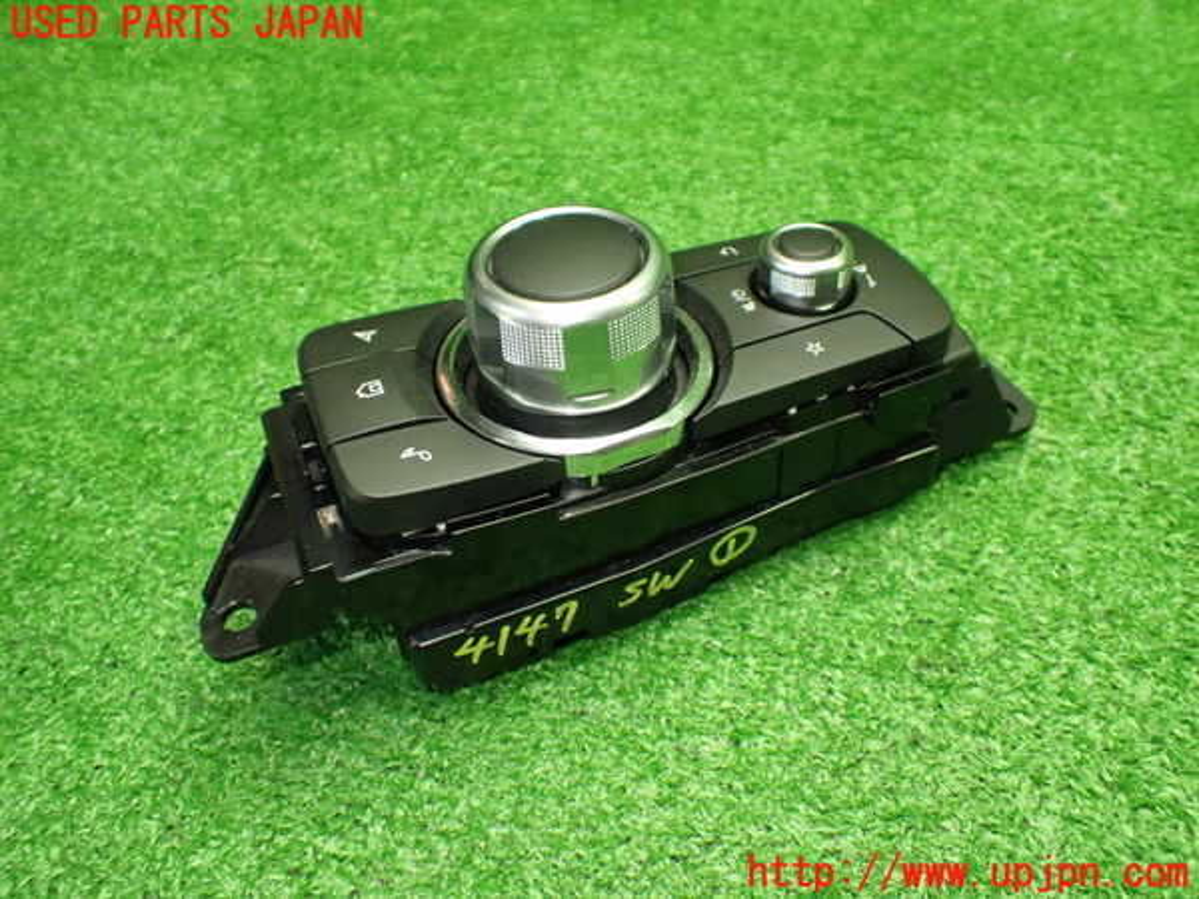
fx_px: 1039
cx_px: 600
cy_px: 450
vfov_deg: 46.8
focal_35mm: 30
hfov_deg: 60.0
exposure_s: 1/100
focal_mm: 5.4
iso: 800
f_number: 2.3
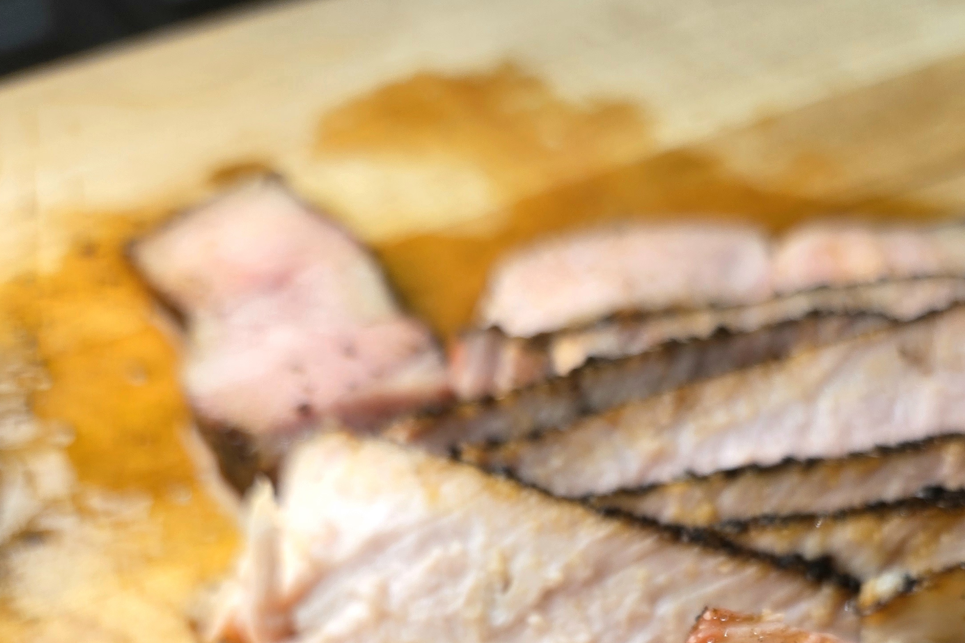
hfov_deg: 44.0
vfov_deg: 25.8
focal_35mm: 44
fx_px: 1179
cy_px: 849
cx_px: 620
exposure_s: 1/69.4
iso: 40
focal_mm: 5.4
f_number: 1.8
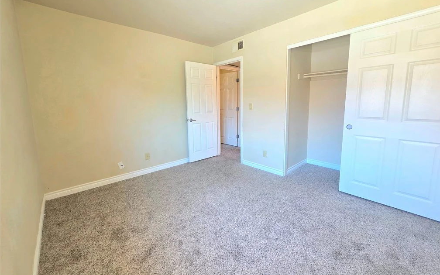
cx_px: 223
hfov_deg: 105.3
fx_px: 168
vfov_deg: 78.5
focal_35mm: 14
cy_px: 127
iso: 200
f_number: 1.9
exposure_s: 1/60.2
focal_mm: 2.2
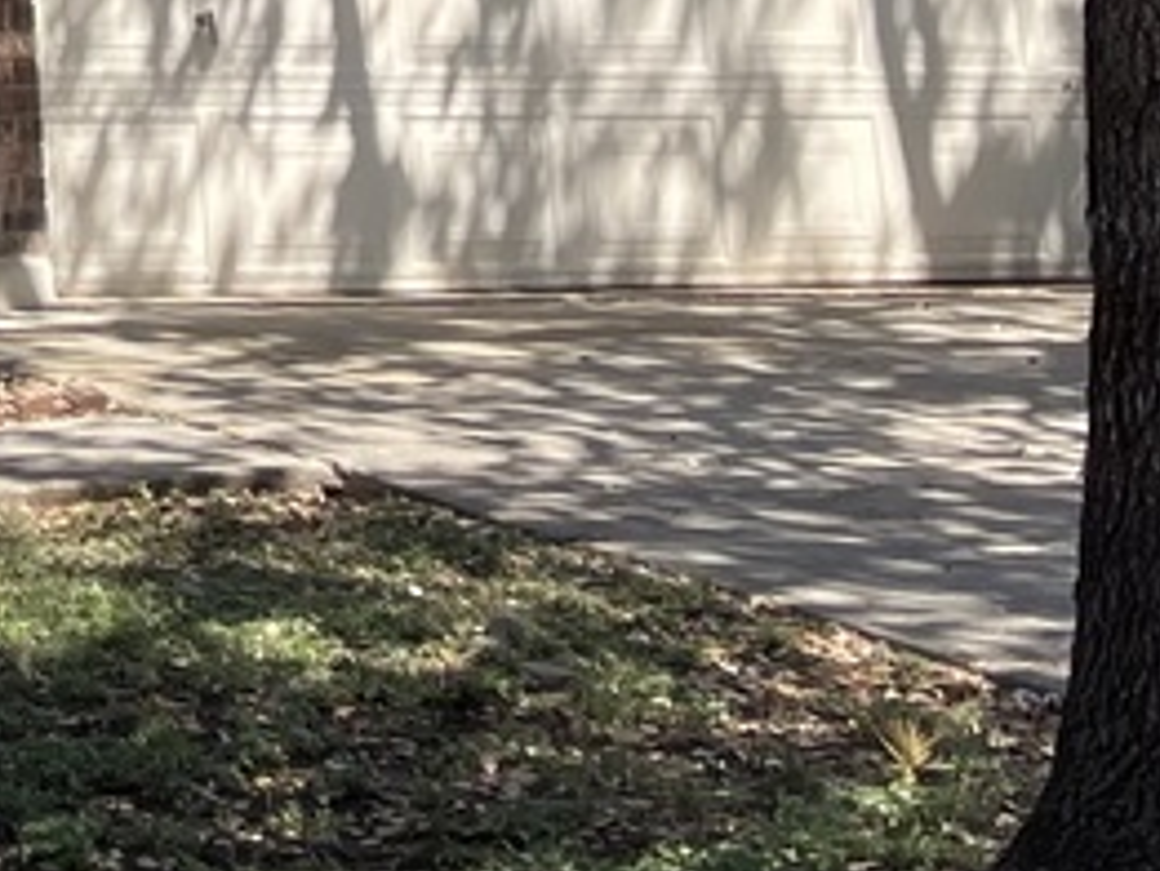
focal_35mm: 138
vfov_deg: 9.8
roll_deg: +0.6
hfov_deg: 12.9
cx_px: -964
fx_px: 4627
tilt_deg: +12.7
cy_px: -995
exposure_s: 1/1087
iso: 32
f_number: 1.6
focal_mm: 5.1
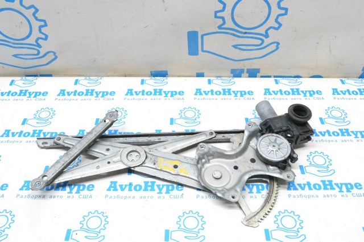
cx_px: 182
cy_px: 121
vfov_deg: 36.8
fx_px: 364
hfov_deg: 53.2
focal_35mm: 36
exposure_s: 1/100
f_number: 11
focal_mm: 24
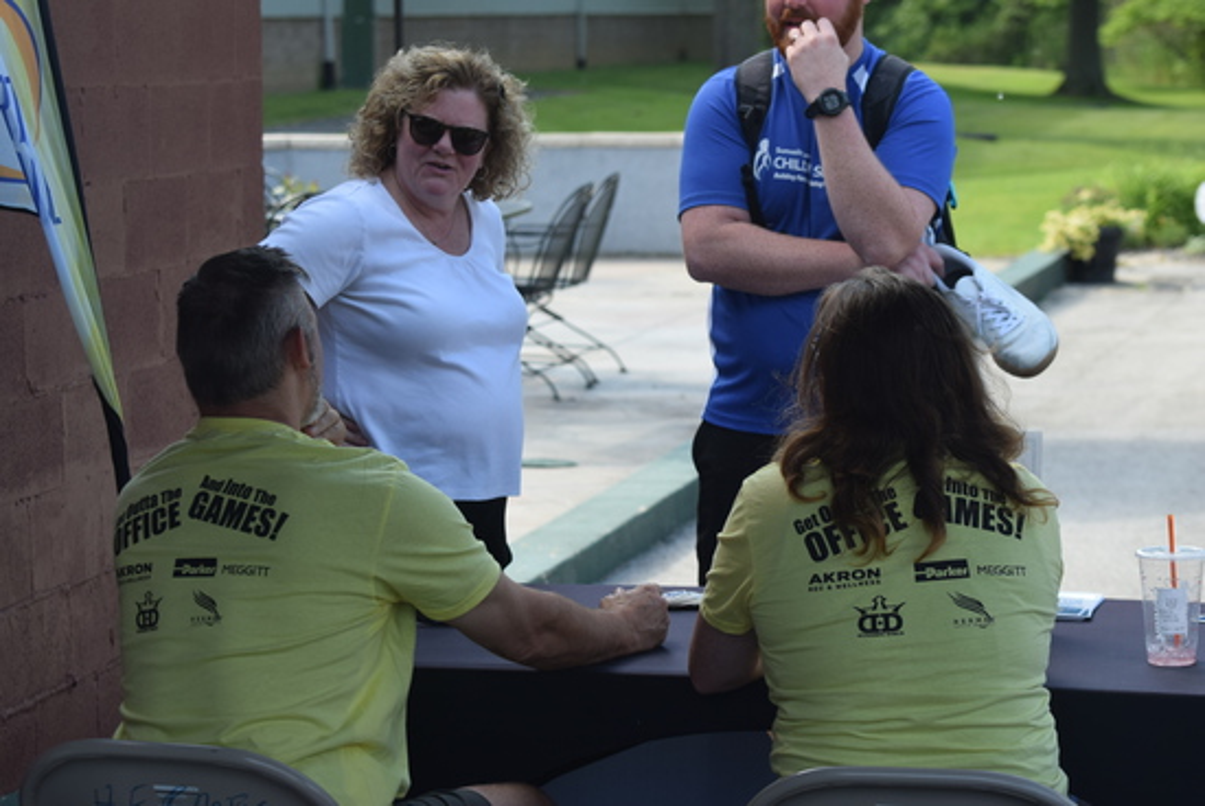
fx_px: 3518
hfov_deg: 19.4
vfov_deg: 13.1
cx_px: 602
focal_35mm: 105
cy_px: 403
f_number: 5.6
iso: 400
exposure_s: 1/500
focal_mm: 70
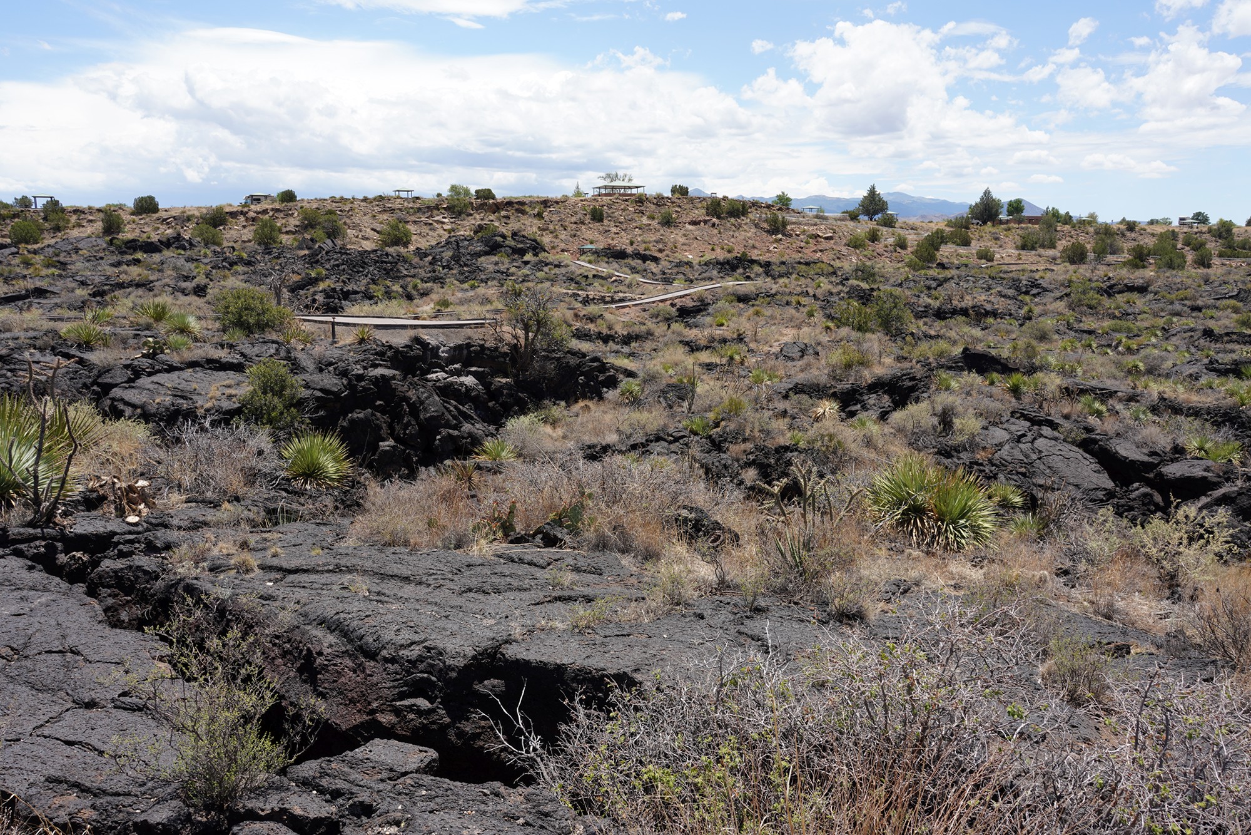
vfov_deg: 46.4
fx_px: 973
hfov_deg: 65.5
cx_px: 626
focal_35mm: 28
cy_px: 418
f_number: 13
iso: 100
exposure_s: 1/100
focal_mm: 28
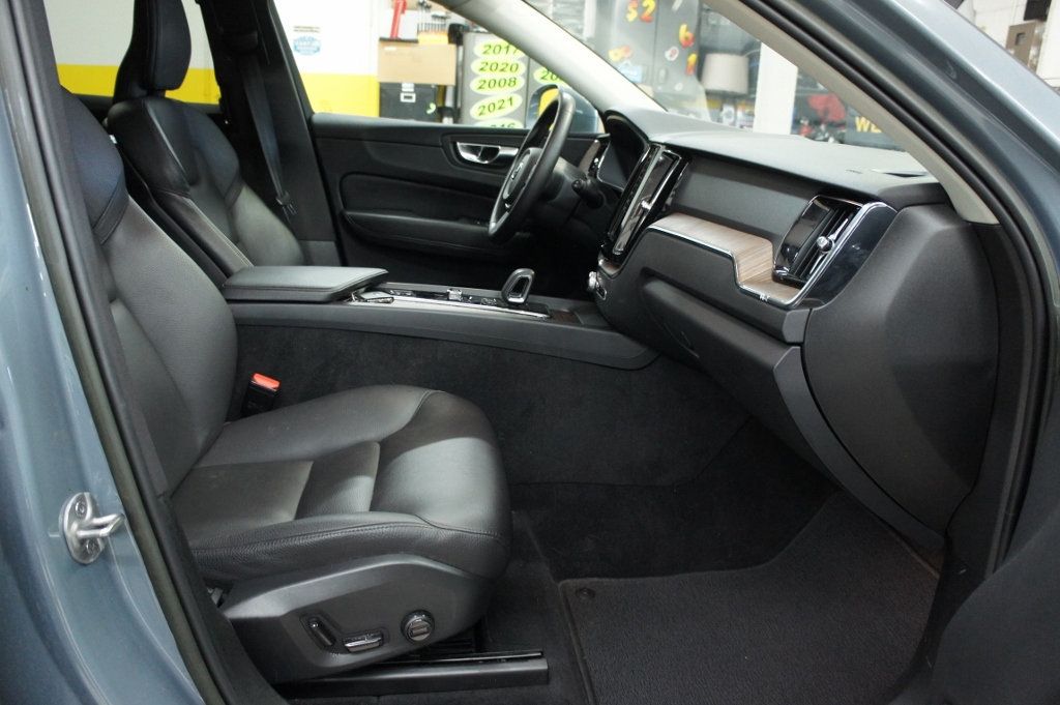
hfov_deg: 67.4
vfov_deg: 47.9
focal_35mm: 27
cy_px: 352
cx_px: 530
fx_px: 794
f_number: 3.5
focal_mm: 18
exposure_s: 1/30
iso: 1600
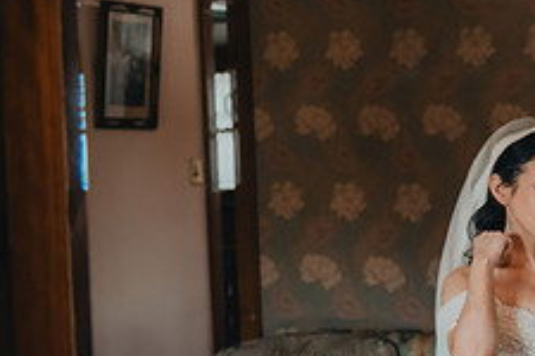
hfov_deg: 18.6
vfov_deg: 13.2
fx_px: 1531
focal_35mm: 103
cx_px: 675
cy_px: 274
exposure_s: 1/250
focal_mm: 40
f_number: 2.8
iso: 2000
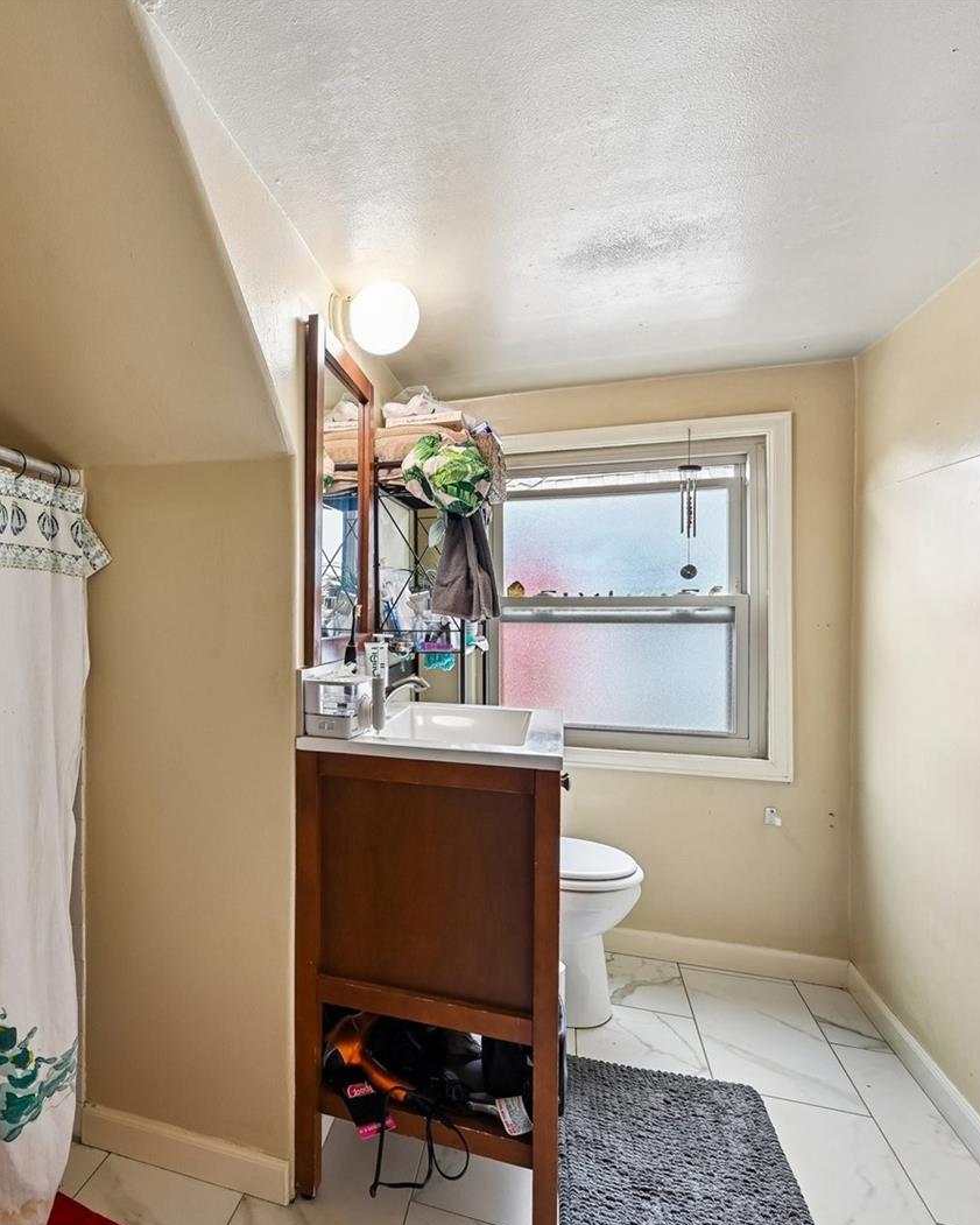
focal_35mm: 20
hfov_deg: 64.5
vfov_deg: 80.4
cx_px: 260
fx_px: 725
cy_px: 618
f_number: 10
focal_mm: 14
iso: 250
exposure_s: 1/6
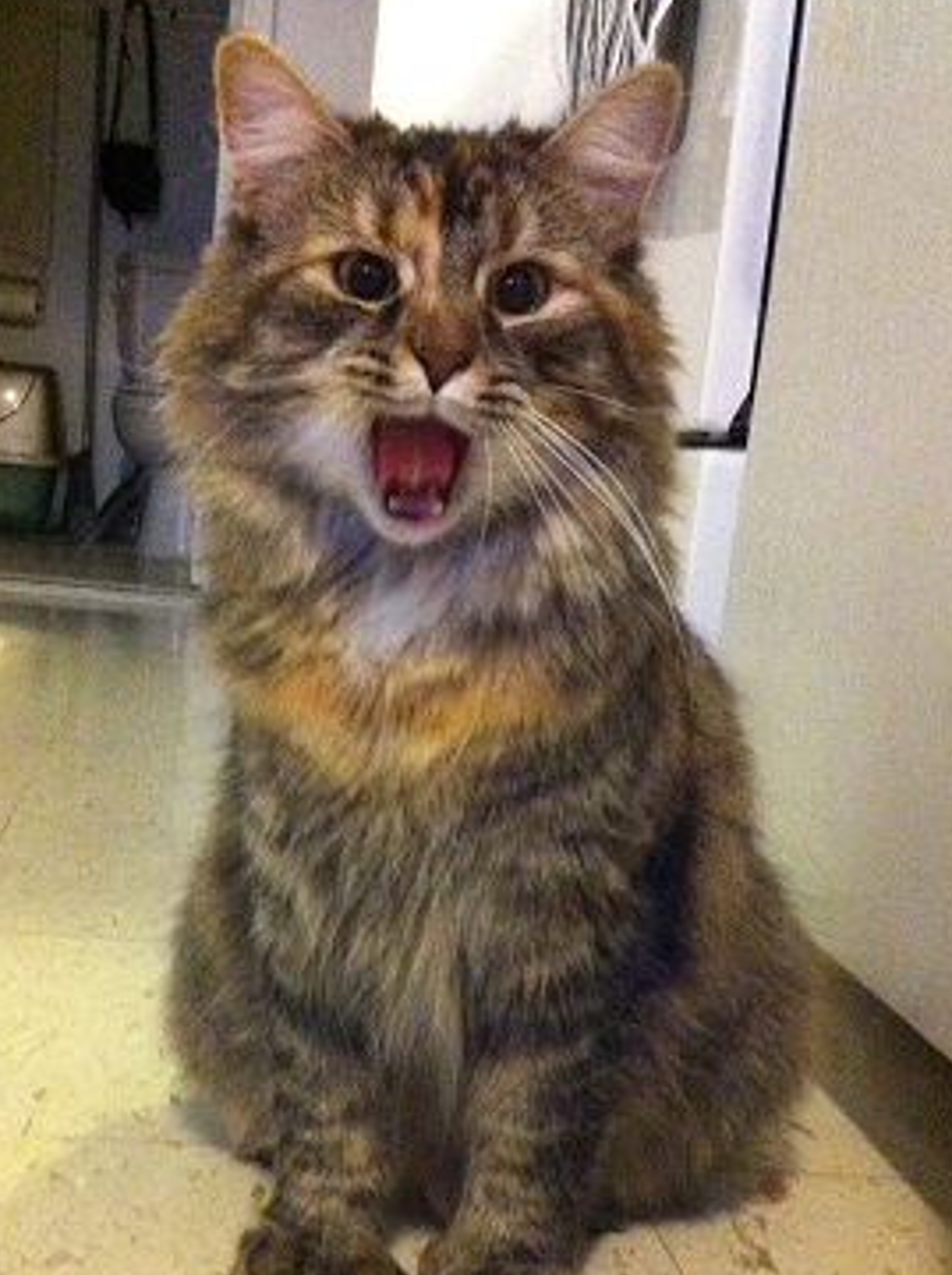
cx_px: 386
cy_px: 841
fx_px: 1911
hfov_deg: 27.9
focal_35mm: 52
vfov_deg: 36.5
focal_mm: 3.85
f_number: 2.8
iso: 1000
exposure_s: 1/15
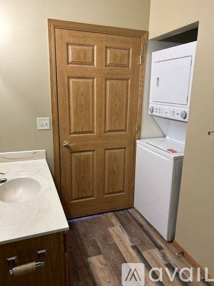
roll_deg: -1.4
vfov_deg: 67.3
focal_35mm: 26
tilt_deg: -15.2
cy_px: 143
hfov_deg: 53.1
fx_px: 214
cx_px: 107
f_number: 1.5
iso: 80
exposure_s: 1/120
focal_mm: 5.7
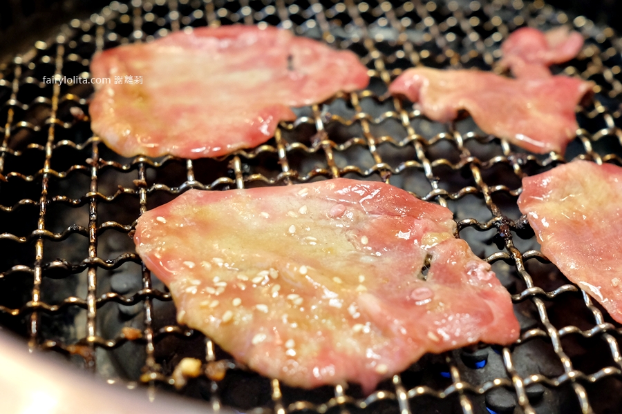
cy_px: 207
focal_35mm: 35
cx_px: 311
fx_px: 605
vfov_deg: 37.9
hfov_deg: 54.4
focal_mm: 23
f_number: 2.8
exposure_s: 1/70
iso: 2000
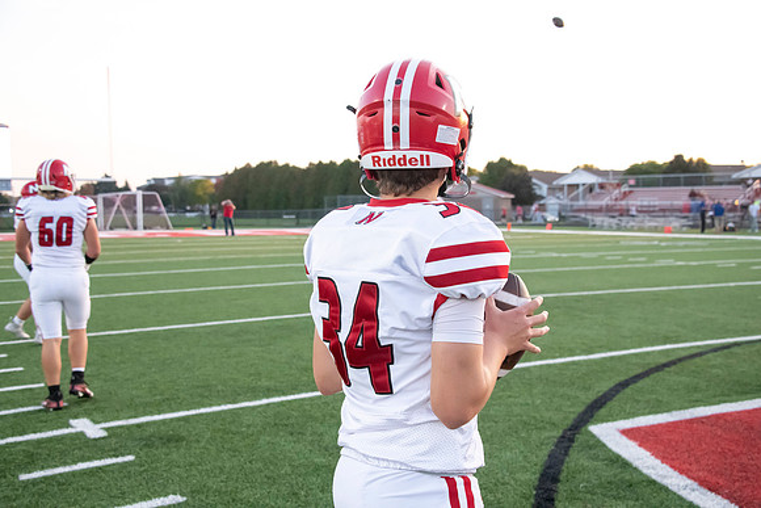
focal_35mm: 45
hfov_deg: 43.6
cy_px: 254
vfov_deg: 29.9
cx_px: 380
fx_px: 951
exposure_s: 1/1250
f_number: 5.6
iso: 4000
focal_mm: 45
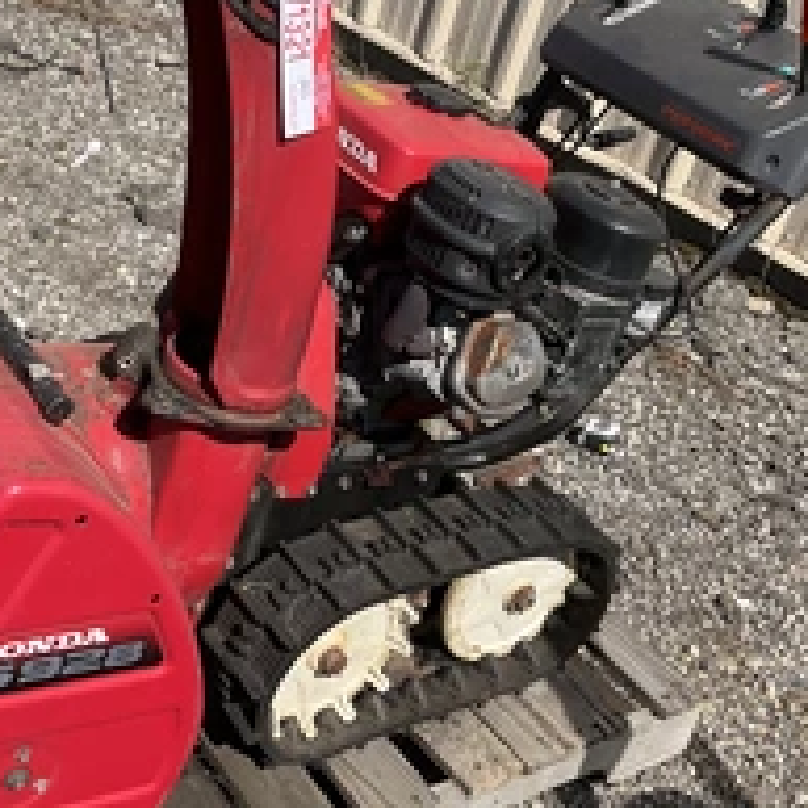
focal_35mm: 53
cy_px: 368
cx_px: 347
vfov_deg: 32.2
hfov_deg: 32.2
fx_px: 1400
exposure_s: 1/1848
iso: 25
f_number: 1.8
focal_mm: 3
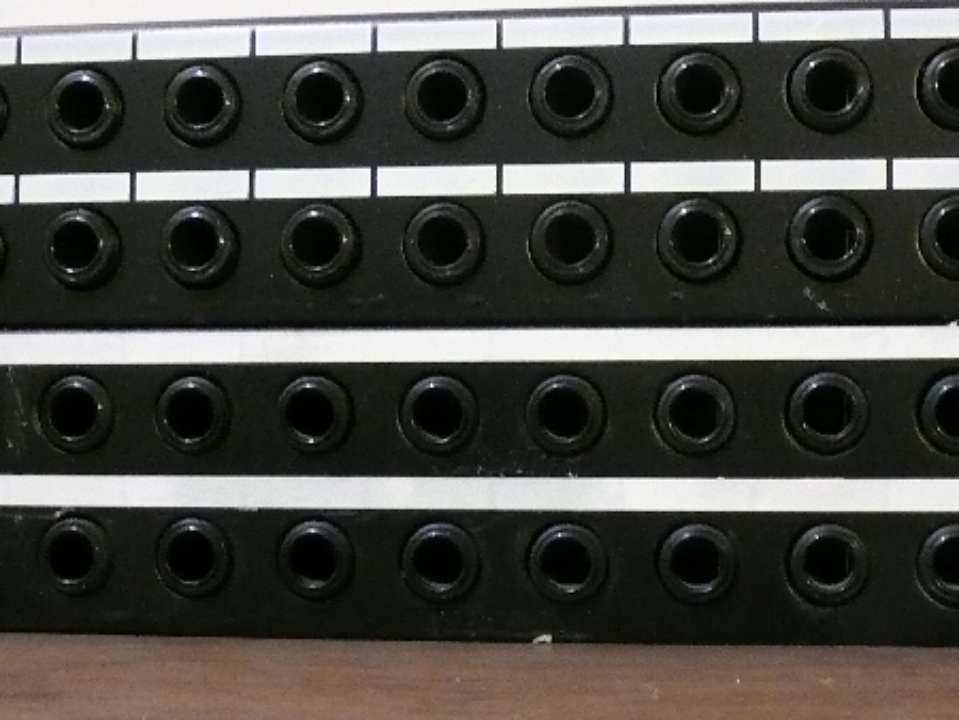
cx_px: 616
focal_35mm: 64
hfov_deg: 30.1
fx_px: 1774
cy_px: 341
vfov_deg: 22.9
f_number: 2.9
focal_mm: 4.9
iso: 400
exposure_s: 1/10
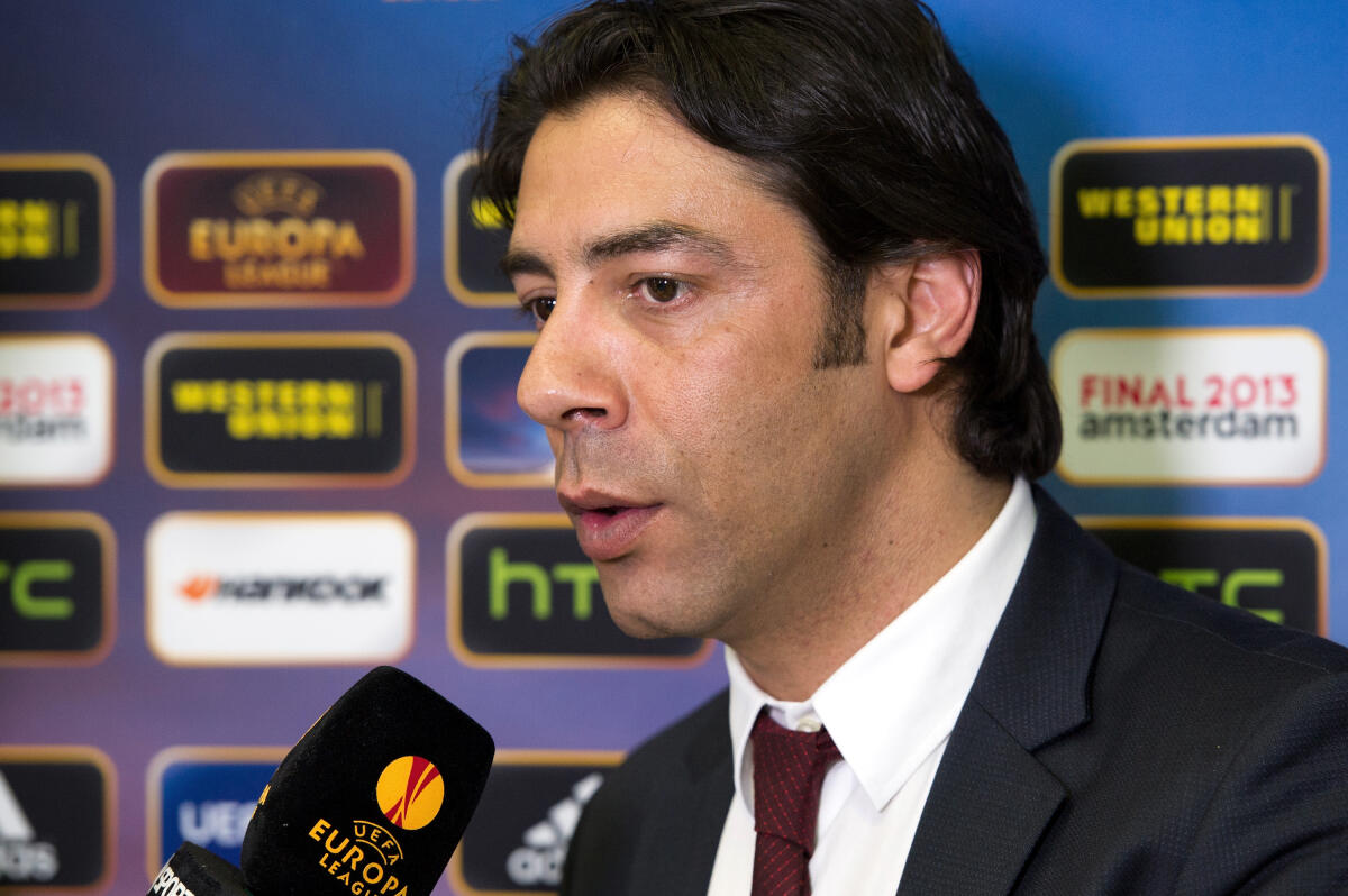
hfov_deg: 12.8
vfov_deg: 8.6
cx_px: 674
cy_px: 448
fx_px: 5986
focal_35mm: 160
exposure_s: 1/160
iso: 2000
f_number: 4
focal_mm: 160
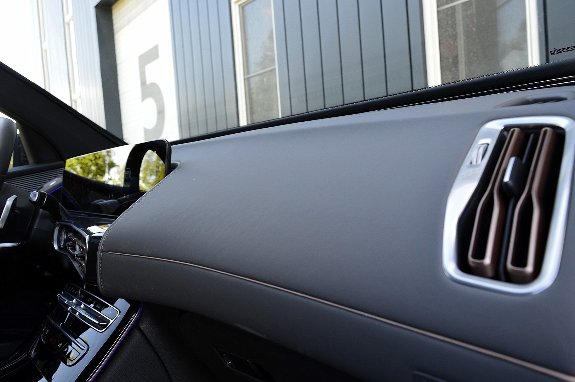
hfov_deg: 62.0
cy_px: 191
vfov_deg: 43.5
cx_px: 288
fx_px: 479
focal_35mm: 30
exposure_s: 1/60
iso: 450
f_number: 8
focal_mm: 20
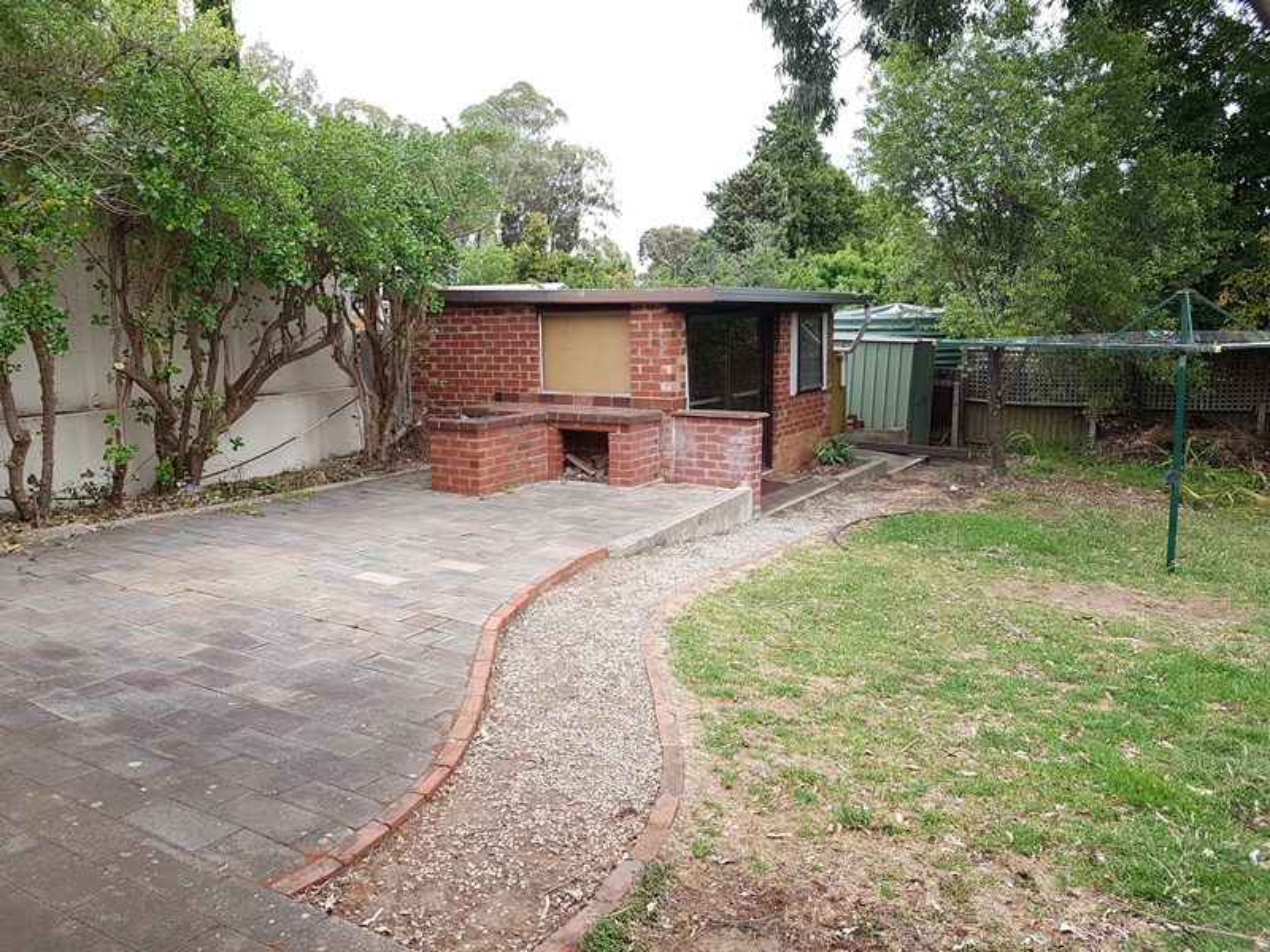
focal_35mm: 26
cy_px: 476
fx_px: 954
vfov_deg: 53.1
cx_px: 635
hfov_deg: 67.3
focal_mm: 4.2
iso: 50
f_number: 1.7
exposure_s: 1/414
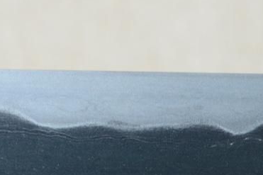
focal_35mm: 425
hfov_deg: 4.9
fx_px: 3103
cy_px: 146
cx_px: 210
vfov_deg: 3.2
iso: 400
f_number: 11
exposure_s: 1/2
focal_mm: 75
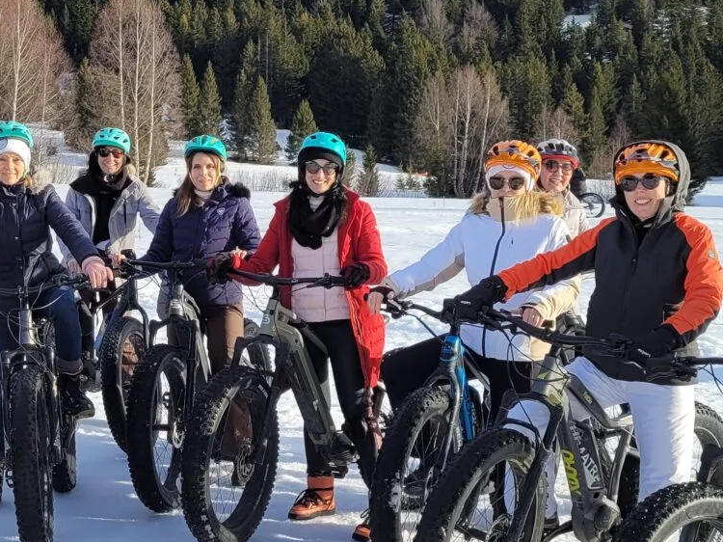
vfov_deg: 20.7
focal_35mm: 71
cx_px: 84
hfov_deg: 26.6
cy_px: 266
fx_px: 1482
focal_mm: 5.4
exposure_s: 1/1228
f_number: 1.8
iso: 40
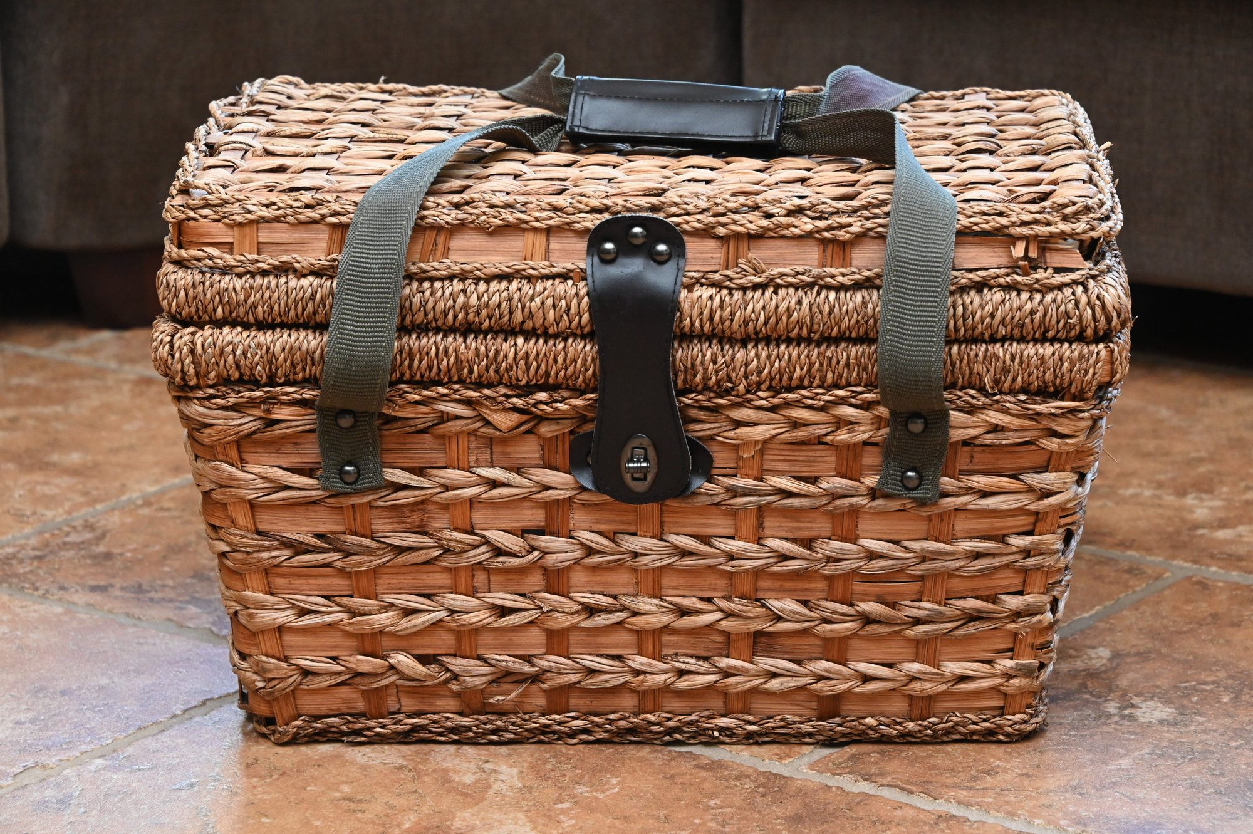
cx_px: 626
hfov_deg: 16.8
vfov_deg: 11.2
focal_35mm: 122
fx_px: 4244
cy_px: 417
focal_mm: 122
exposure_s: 1/60
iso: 5000
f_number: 9
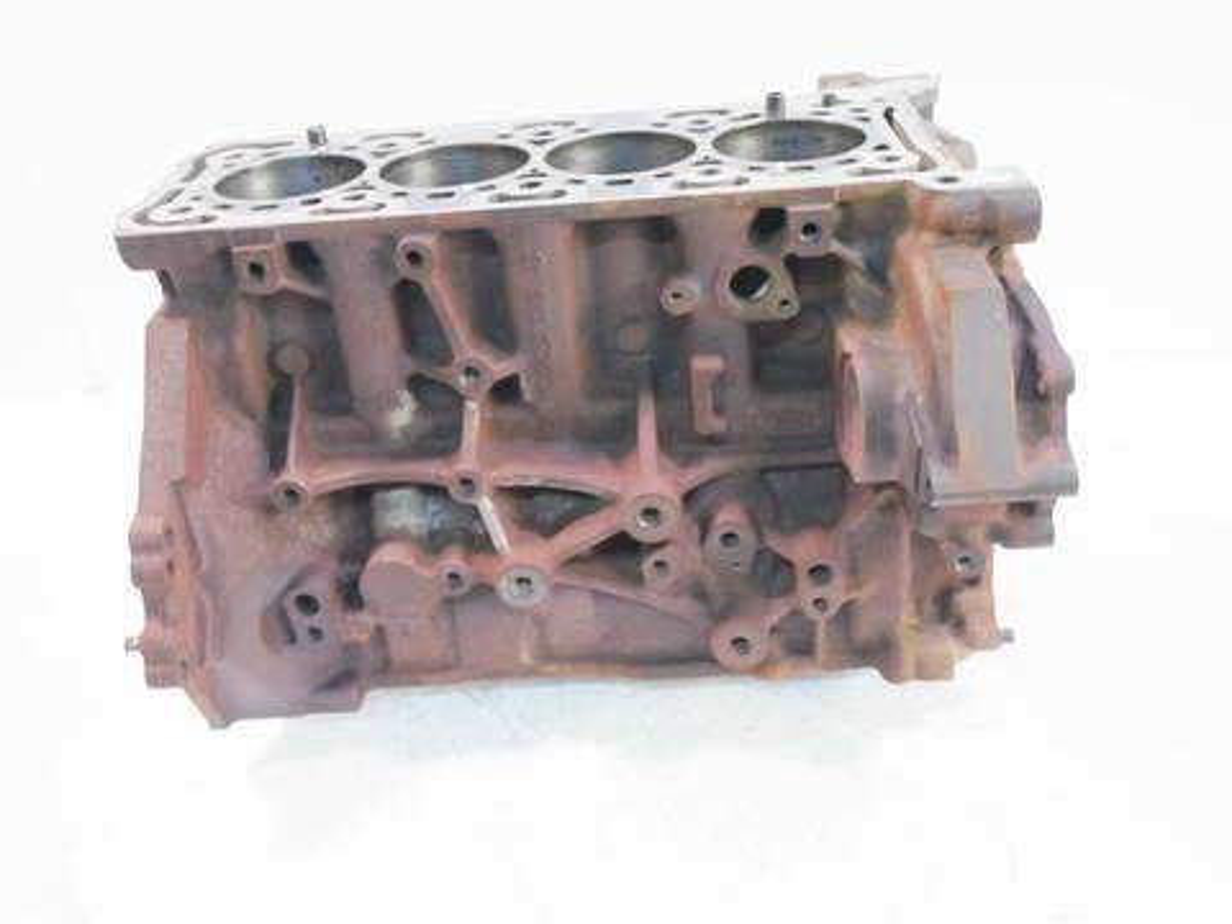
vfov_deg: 44.2
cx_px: 616
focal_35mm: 32
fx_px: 1139
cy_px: 462
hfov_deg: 56.8
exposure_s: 1/60
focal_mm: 16
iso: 1000
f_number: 4
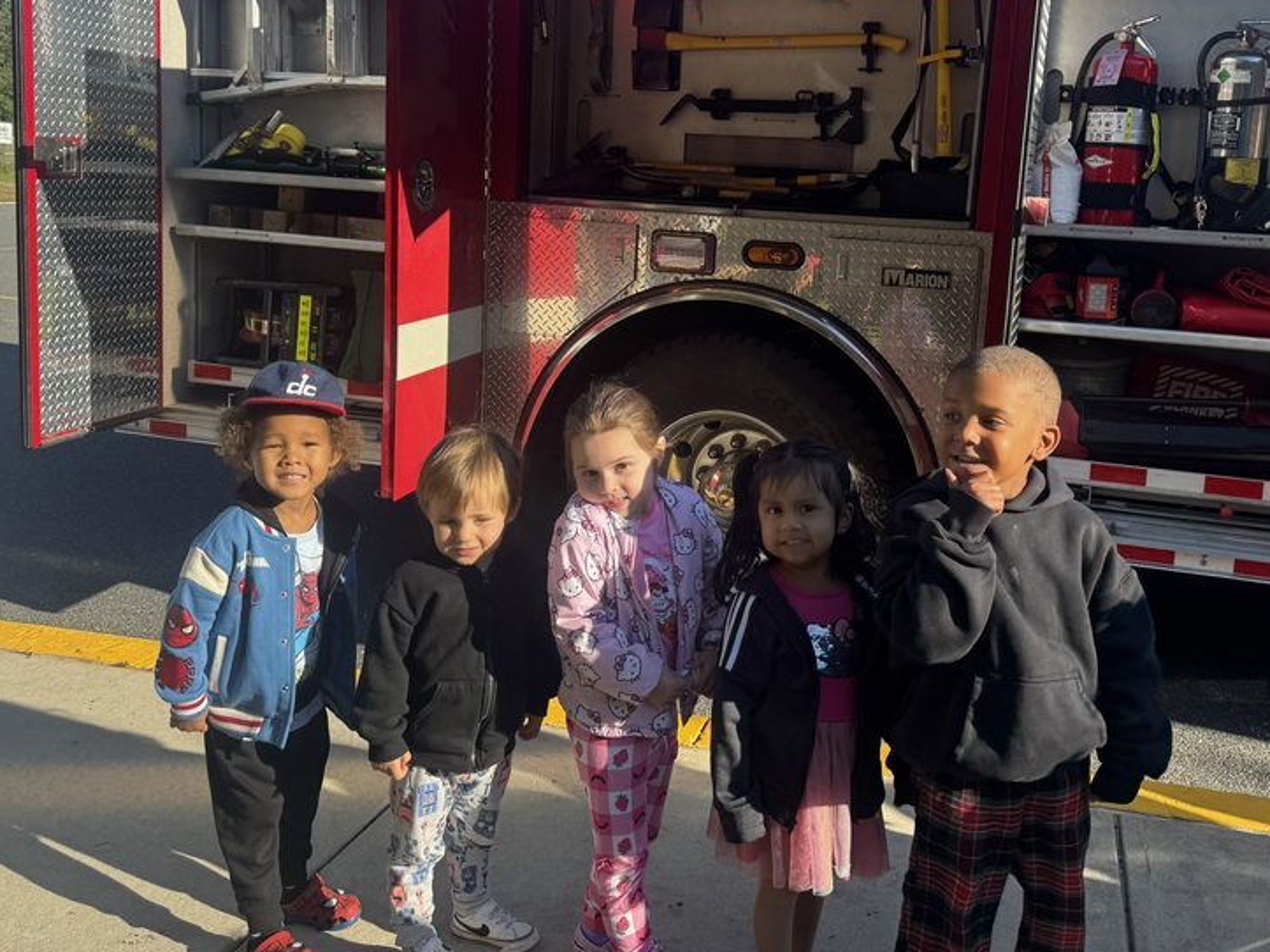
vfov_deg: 41.4
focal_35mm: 34
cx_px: 699
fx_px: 1247
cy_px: 348
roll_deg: -1.4
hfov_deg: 53.9
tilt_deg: -8.2
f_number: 1.78
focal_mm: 6.76
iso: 80
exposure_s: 1/1869
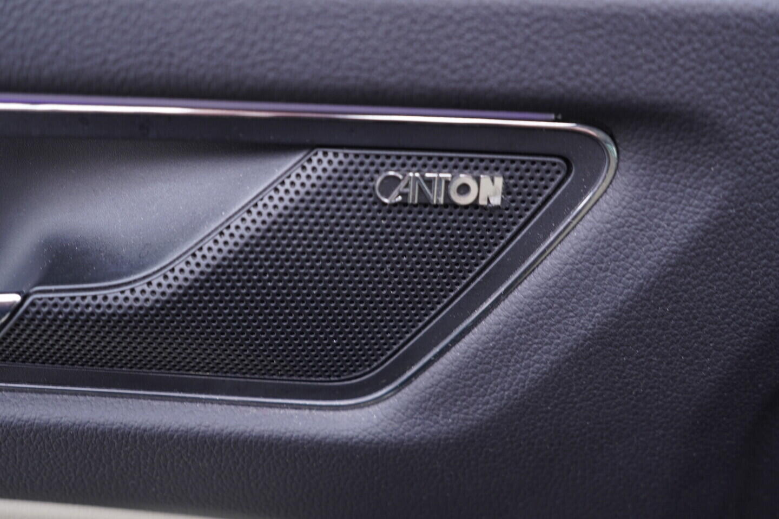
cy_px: 260
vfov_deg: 36.9
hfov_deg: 53.1
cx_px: 390
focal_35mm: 36
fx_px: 779
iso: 250
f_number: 2.8
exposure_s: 1/40
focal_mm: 24
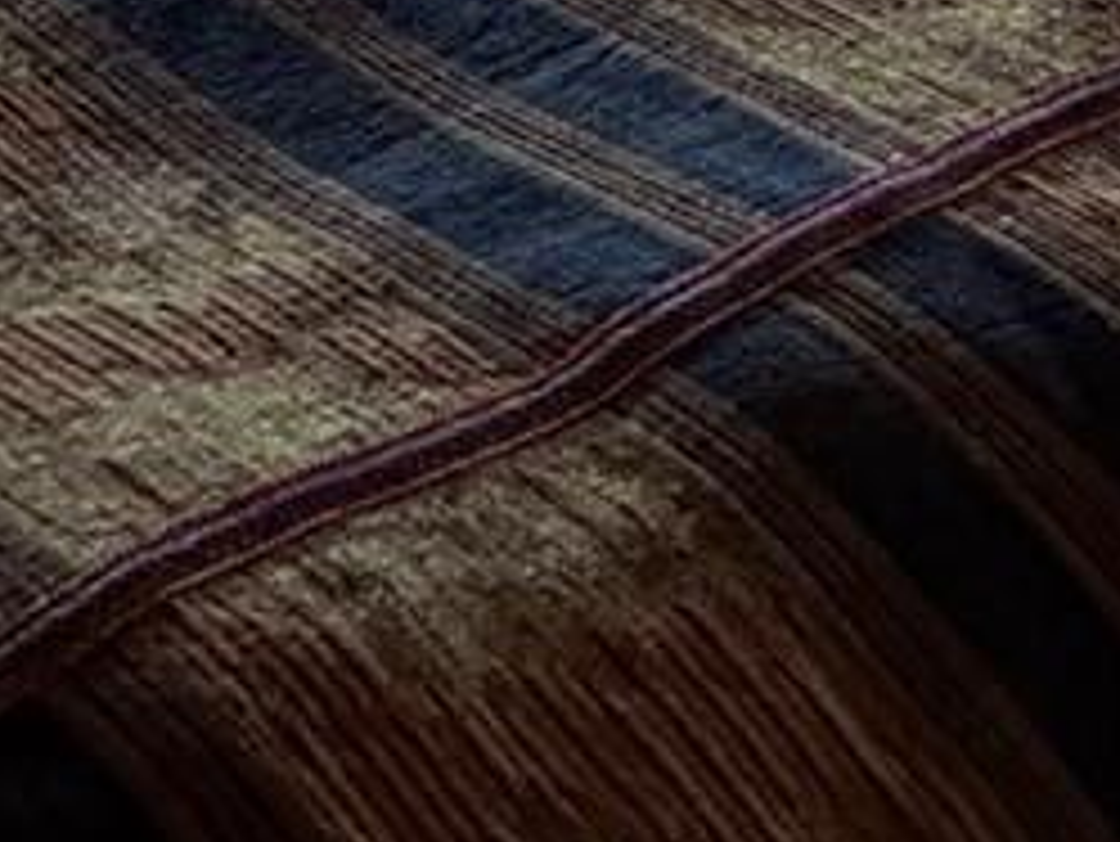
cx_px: 346
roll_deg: +1.3
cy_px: -1045
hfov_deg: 21.7
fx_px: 2913
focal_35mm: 90
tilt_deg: -4.4
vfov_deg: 13.2
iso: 250
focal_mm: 2.22
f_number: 2.2
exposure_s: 1/99
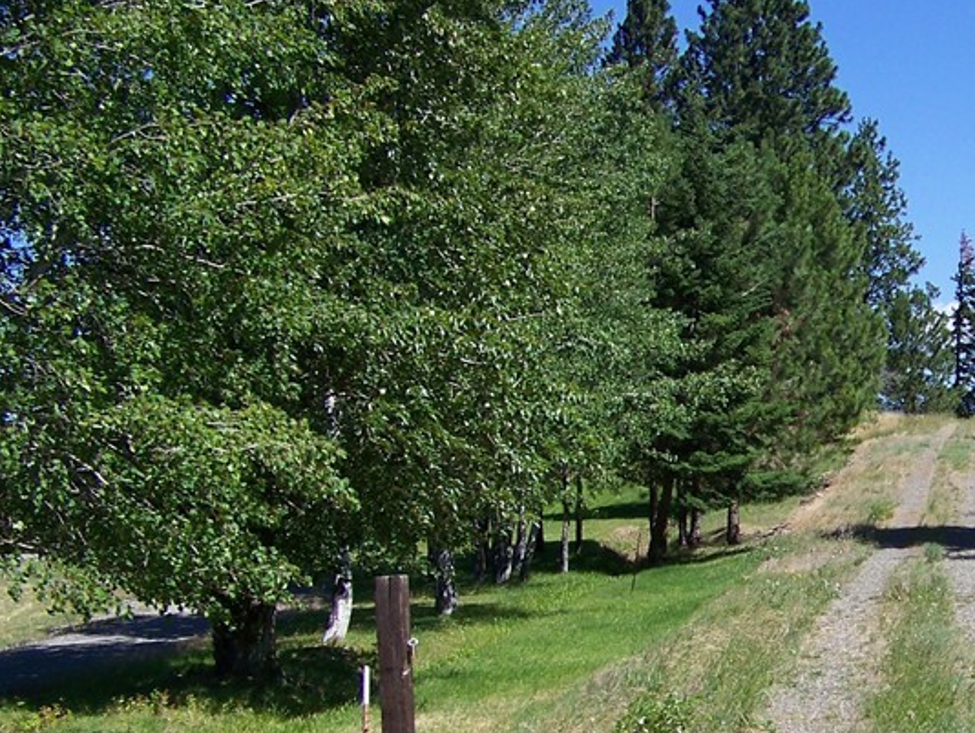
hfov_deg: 27.0
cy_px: 515
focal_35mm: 69
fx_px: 1944
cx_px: 902
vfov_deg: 21.2
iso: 64
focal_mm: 5.85
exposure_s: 1/640
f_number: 2.8
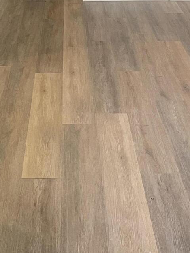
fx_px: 571
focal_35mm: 78
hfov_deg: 18.9
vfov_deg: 22.0
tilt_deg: -5.6
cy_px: -94
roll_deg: +0.5
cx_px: 94
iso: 500
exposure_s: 1/60
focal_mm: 5.1
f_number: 1.6
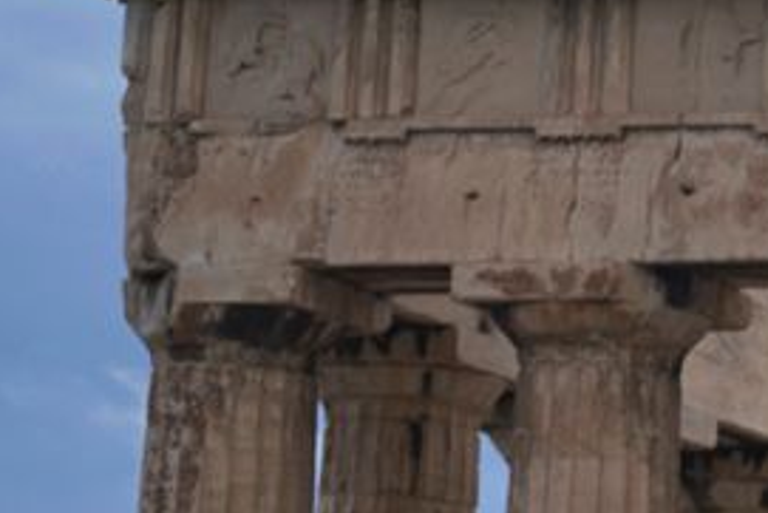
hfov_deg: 5.2
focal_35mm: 378
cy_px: 775
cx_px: 2168
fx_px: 8068
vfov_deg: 3.6
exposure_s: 1/160
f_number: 4.5
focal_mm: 50
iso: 100
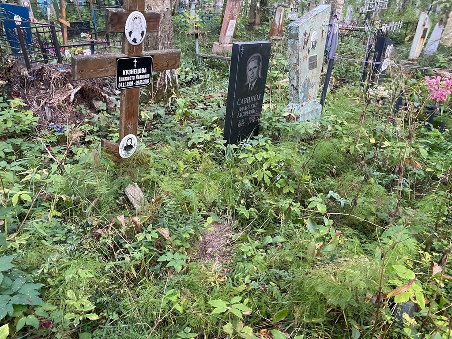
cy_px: 170
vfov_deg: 53.1
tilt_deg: -24.2
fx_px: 339
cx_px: 226
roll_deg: +2.8
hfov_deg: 67.3
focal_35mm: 26
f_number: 1.8
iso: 320
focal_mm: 4.25
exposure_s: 1/60
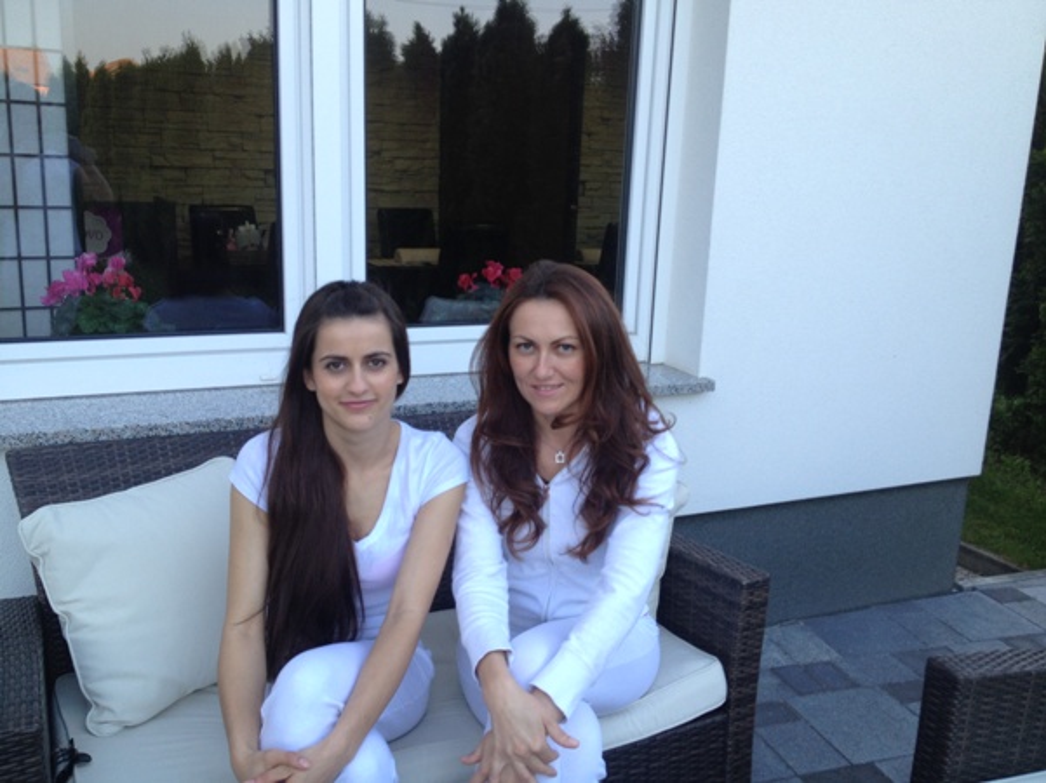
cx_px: 523
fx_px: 1057
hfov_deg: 52.7
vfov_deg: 40.7
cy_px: 392
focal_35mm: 35
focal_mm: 4.28
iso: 50
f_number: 2.4
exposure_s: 1/120
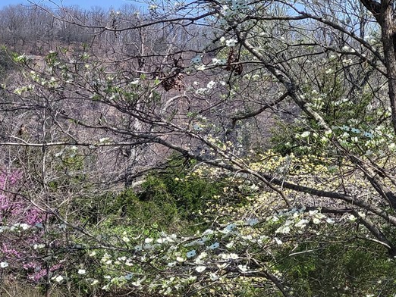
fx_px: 1705
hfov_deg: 13.2
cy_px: 192
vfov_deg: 10.0
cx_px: 163
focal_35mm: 149
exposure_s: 1/697
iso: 25
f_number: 2.4
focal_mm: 7.12
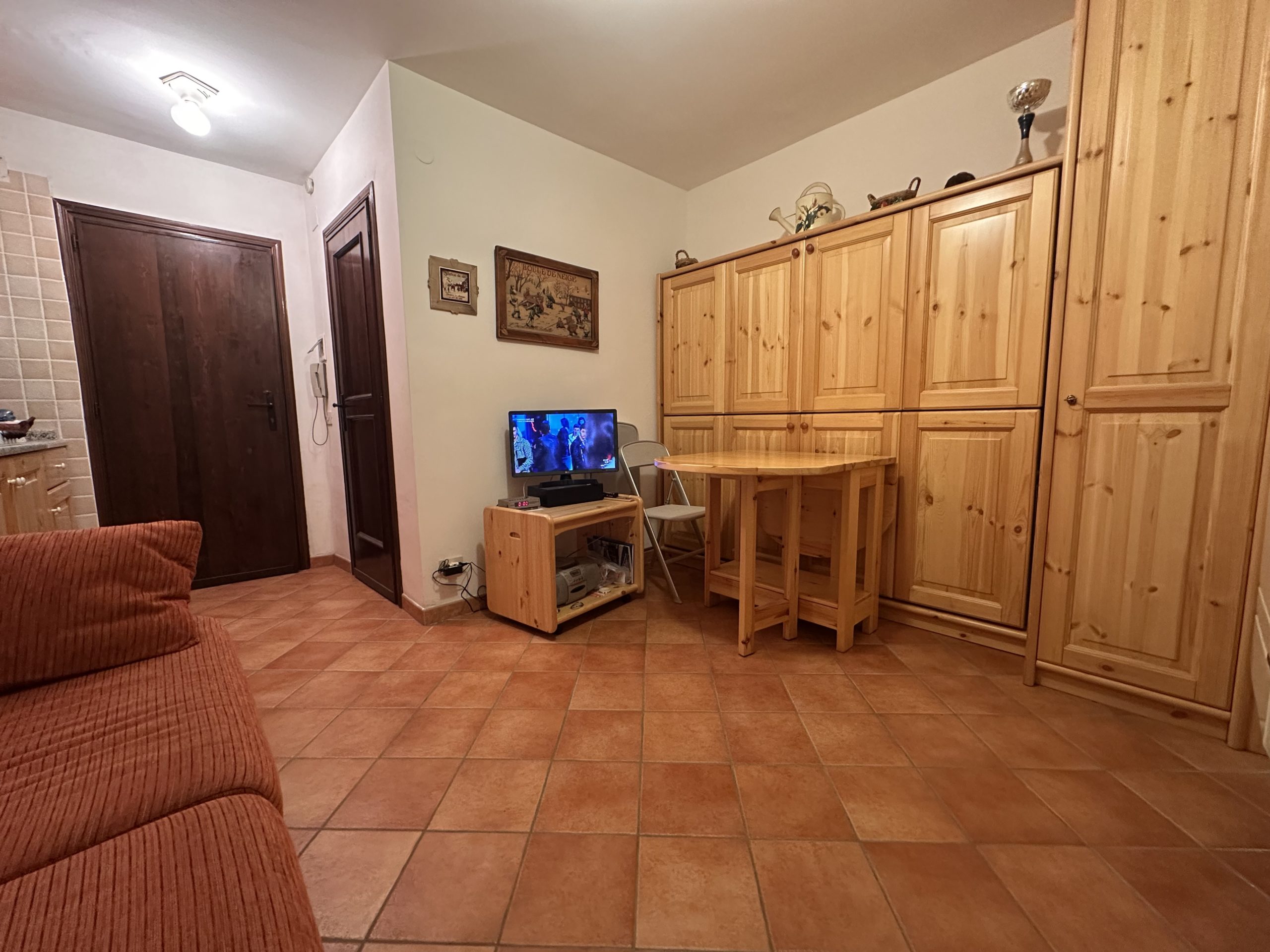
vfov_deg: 85.7
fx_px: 514
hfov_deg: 102.1
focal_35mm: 14
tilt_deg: -6.7
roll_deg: +1.7
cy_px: 476
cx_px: 635
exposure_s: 1/50
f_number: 2.2
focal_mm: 2.22
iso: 500
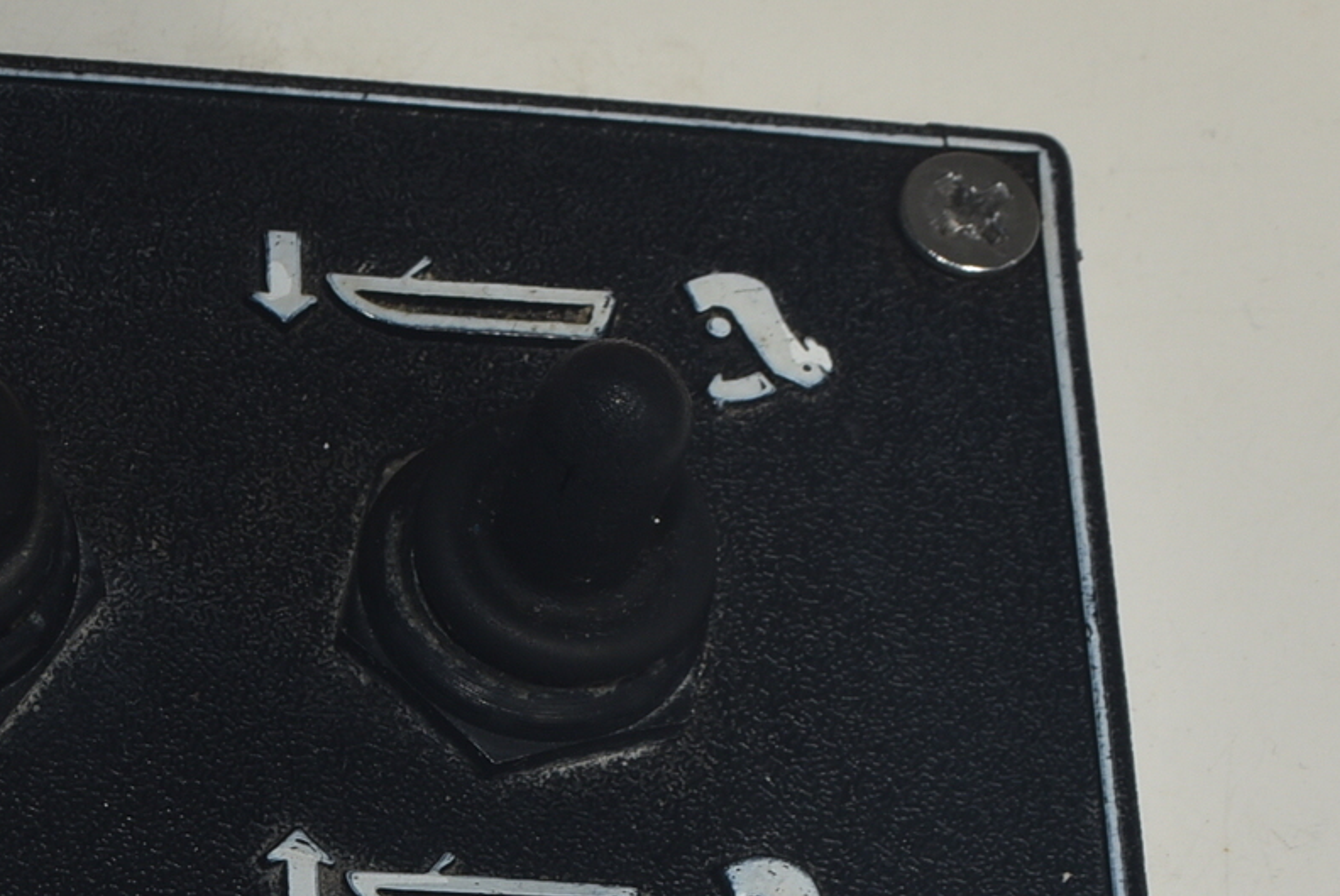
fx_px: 5291
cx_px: 255
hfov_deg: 14.3
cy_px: 716
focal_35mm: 142
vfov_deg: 9.7
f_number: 10
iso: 100
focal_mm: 30
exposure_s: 1/200
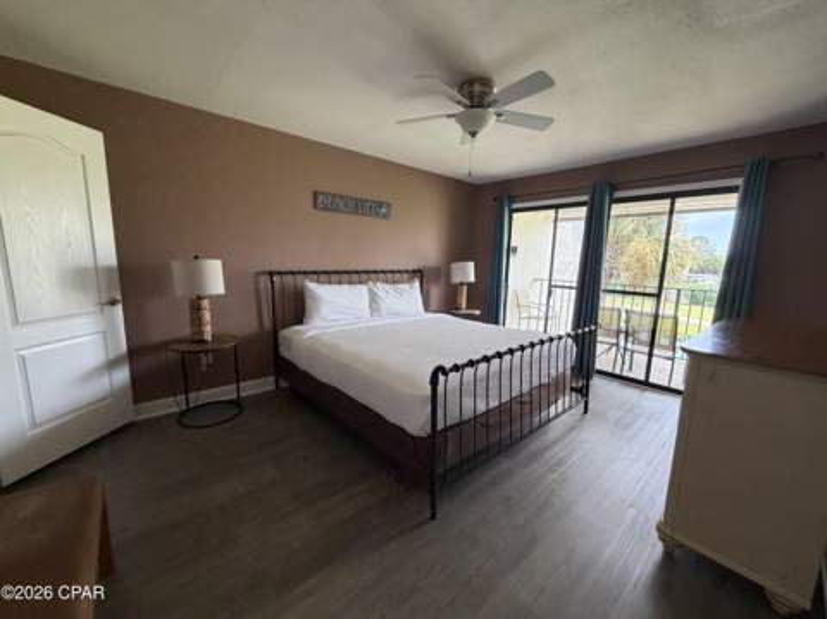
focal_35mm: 14
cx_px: 414
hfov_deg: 102.1
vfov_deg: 85.6
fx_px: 334
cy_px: 310
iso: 320
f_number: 2.2
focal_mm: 2.22
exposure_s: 1/94
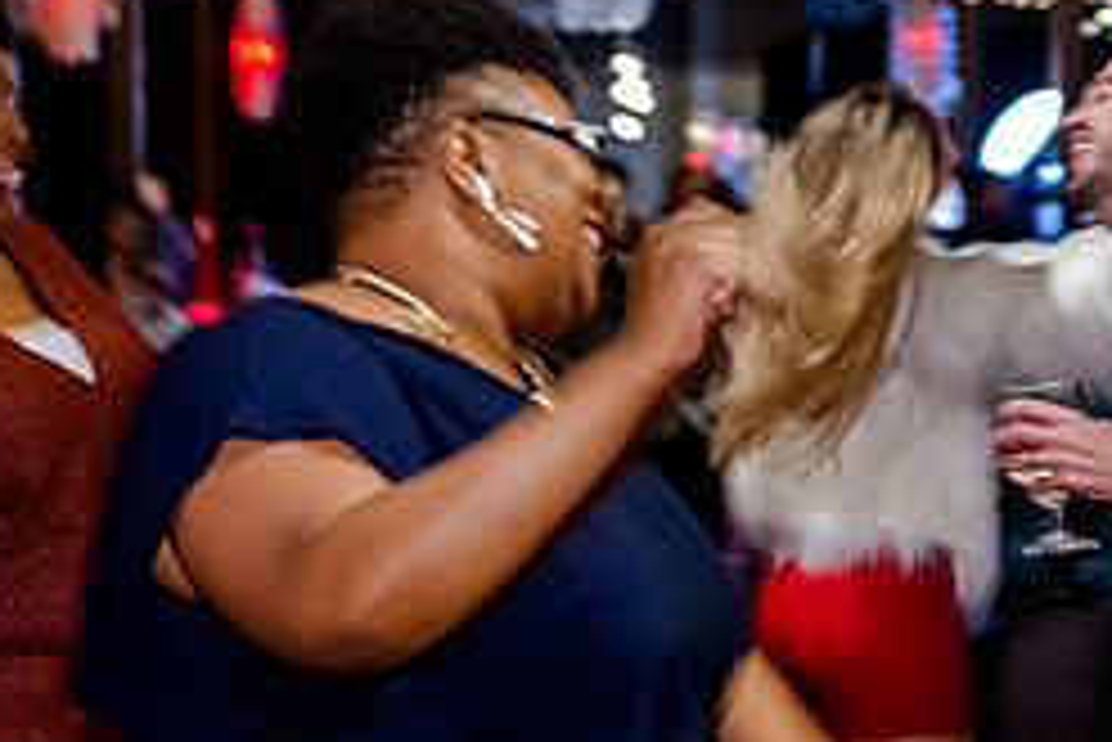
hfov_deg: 17.7
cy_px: 304
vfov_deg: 11.9
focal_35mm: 115
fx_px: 3554
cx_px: 743
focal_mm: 48
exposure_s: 1/50
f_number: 2.8
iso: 1000
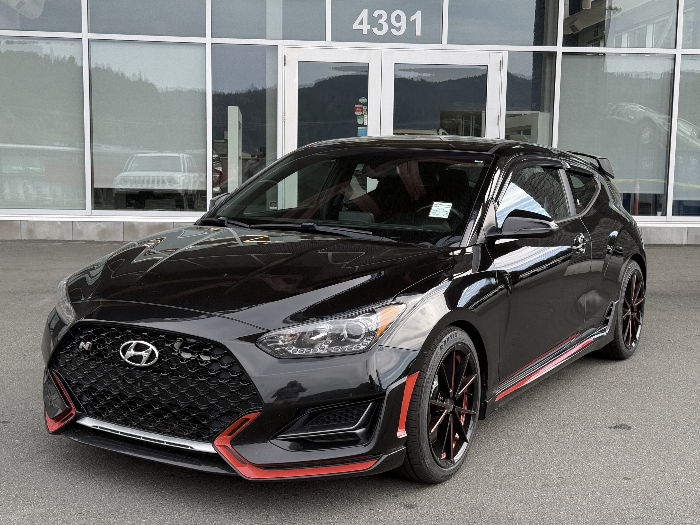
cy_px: 262
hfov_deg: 39.7
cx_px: 350
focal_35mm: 48
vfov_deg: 30.3
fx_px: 971
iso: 80
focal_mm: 6.76
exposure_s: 1/895
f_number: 1.78
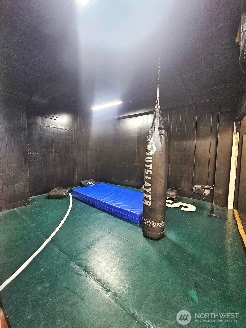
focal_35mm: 13
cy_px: 164
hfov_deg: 89.9
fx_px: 123
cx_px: 123
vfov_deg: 106.2
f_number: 2.2
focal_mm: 2.2
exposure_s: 1/30
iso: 640
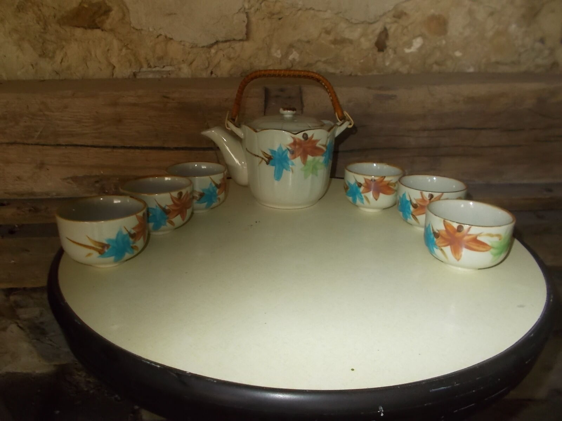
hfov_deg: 67.3
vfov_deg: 53.1
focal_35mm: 26
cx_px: 281
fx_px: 422
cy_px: 210
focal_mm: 4.6
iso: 200
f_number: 3.2
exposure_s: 1/25
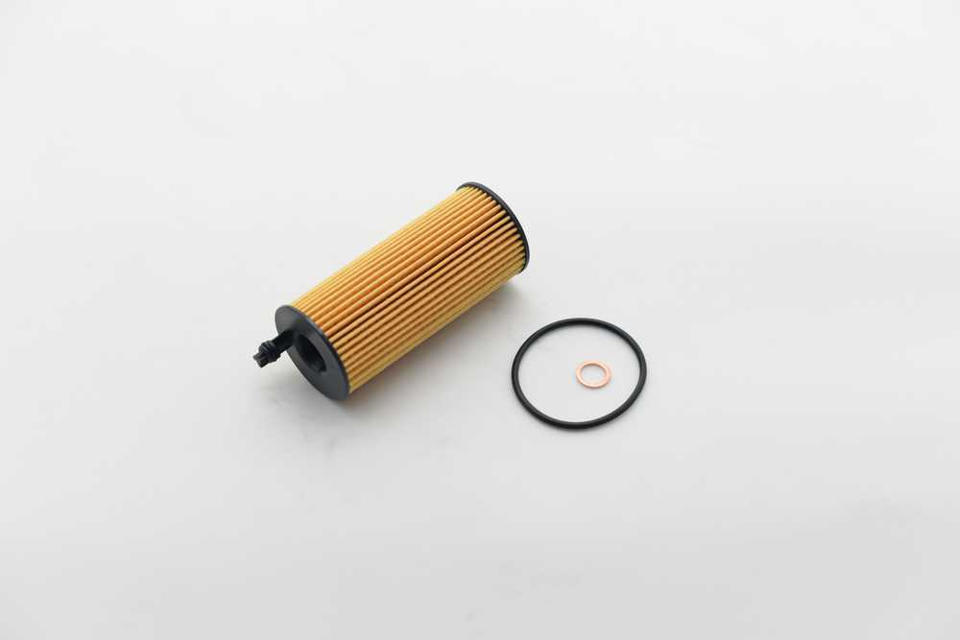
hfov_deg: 39.6
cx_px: 480
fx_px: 1333
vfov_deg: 27.0
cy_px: 320
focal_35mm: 50
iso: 100
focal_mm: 50
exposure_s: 1/60
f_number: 4
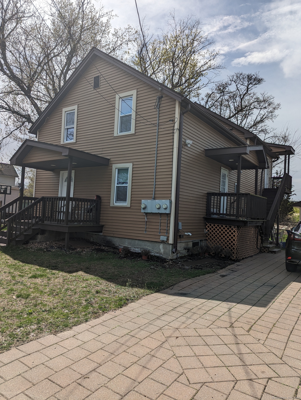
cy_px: 200
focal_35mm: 24
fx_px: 278
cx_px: 150
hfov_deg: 56.9
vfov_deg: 71.5
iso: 32
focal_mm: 6.81
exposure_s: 1/3058
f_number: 1.85
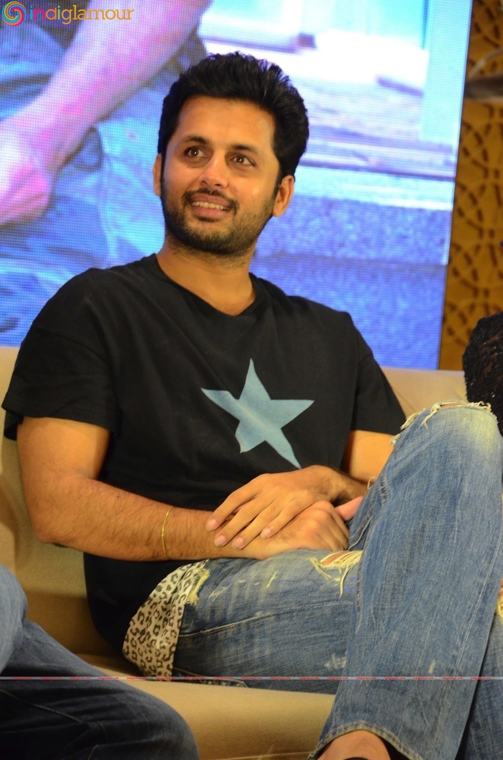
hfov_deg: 8.7
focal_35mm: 158
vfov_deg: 13.1
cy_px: 380
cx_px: 252
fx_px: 3316
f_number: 6.3
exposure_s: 1/80
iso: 3200
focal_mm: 105
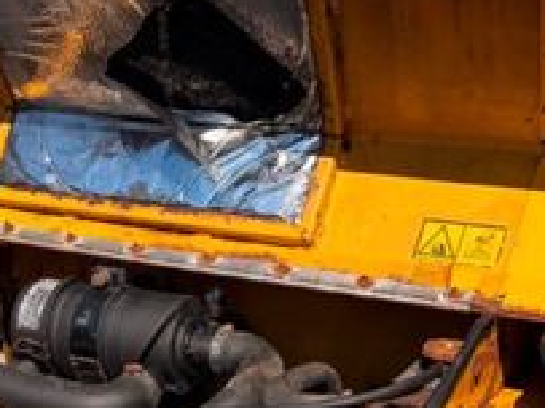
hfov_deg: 27.1
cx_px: 140
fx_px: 1117
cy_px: 464
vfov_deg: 19.7
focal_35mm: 71
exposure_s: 1/4673
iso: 80
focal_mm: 6.76
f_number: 1.78
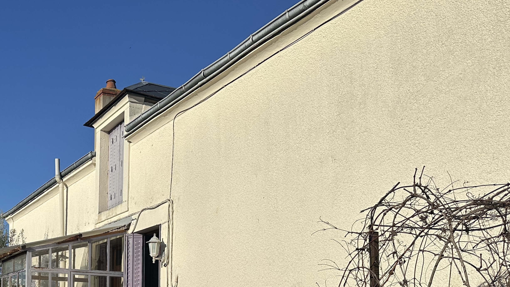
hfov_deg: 45.1
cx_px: 106
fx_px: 581
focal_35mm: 43
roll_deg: -0.9
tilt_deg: +3.1
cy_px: 294
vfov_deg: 26.1
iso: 80
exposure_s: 1/12048
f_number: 1.78
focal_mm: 6.86
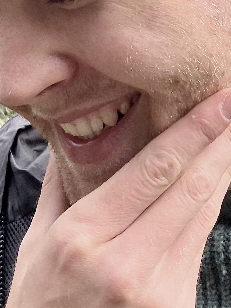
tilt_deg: +13.8
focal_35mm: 111
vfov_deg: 16.9
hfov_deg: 13.3
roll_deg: +1.9
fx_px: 987
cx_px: 179
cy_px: -70
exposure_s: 1/315
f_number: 1.8
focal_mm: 3.99
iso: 32
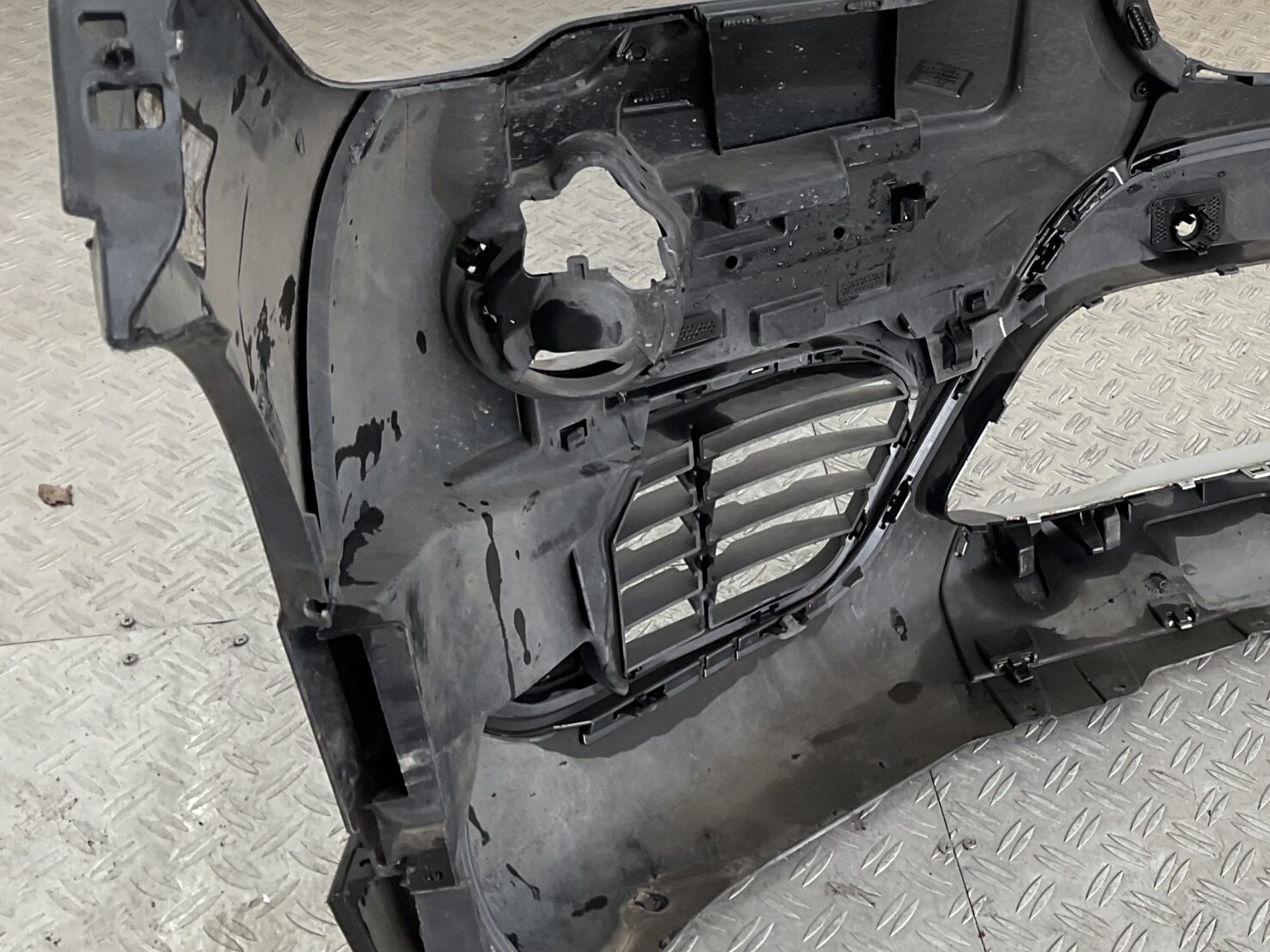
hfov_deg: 36.7
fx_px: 1835
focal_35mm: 50
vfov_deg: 28.8
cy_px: 289
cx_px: 1041
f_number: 1.8
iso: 16
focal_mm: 3
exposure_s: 1/129
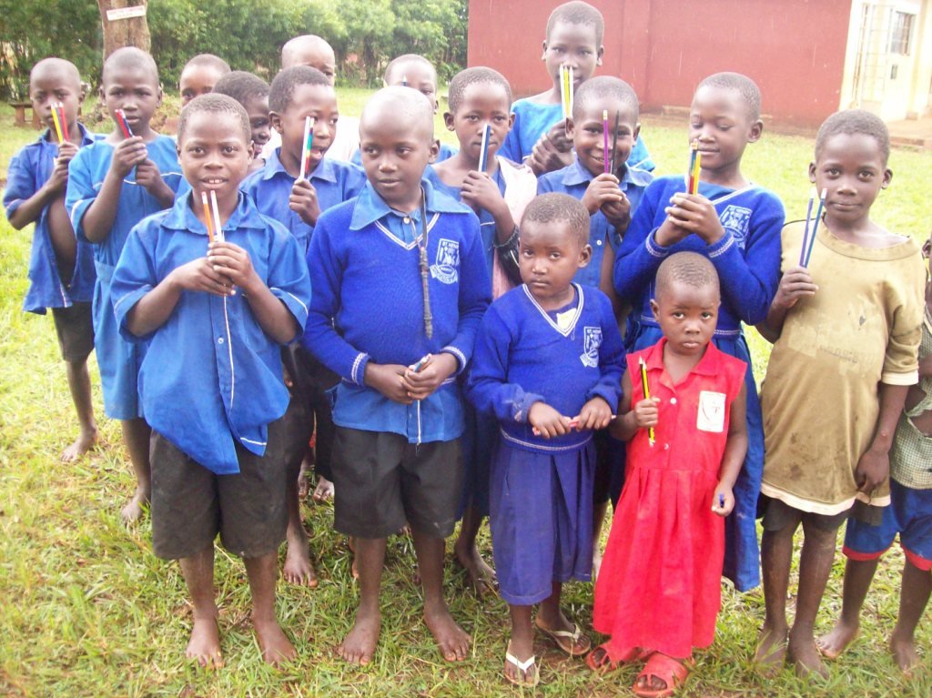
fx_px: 969
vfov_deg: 39.6
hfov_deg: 51.4
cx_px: 466
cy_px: 349
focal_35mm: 36
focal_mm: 6
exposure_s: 1/139
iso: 200
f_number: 2.7
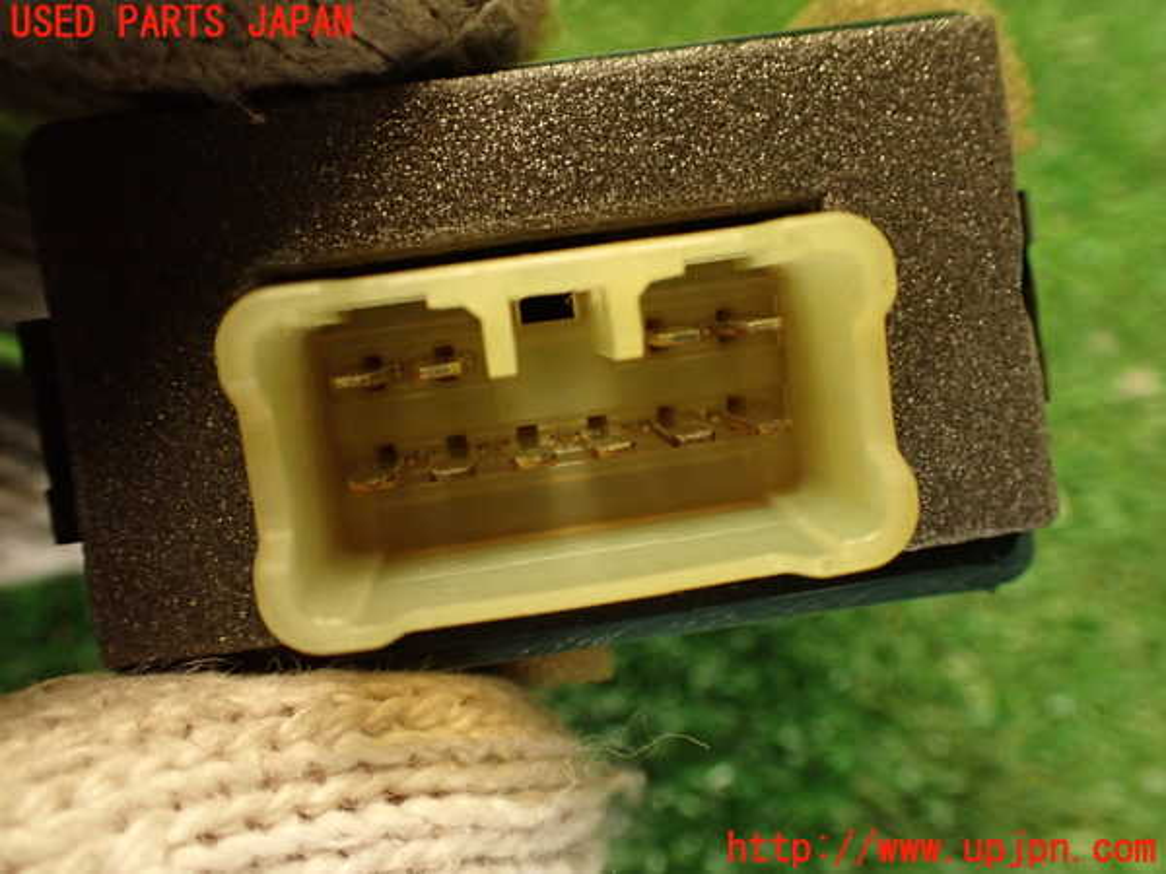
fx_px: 1078
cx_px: 583
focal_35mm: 32
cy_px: 437
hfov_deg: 56.8
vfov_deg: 44.2
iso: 400
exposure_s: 1/30
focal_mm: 5.79
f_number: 2.4
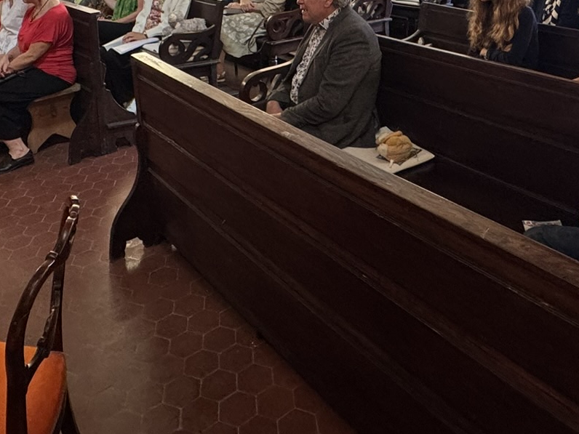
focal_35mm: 36
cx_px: 327
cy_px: -12
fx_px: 602
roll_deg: +1.9
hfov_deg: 51.2
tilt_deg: -8.9
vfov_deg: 35.4
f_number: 2.2
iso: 320
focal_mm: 2.22
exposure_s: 1/50
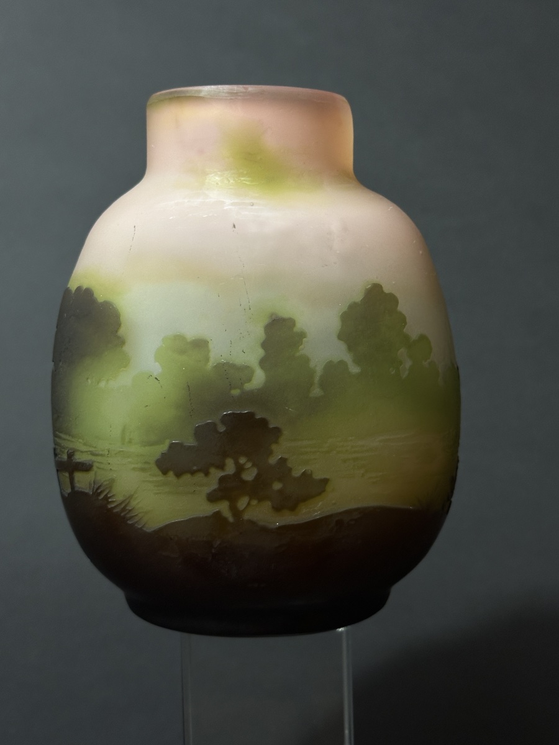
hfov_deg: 30.3
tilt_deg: -6.0
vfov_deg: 39.7
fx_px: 1034
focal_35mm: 48
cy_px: 372
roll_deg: -1.2
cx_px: 280
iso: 160
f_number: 1.78
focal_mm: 6.86
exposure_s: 1/50
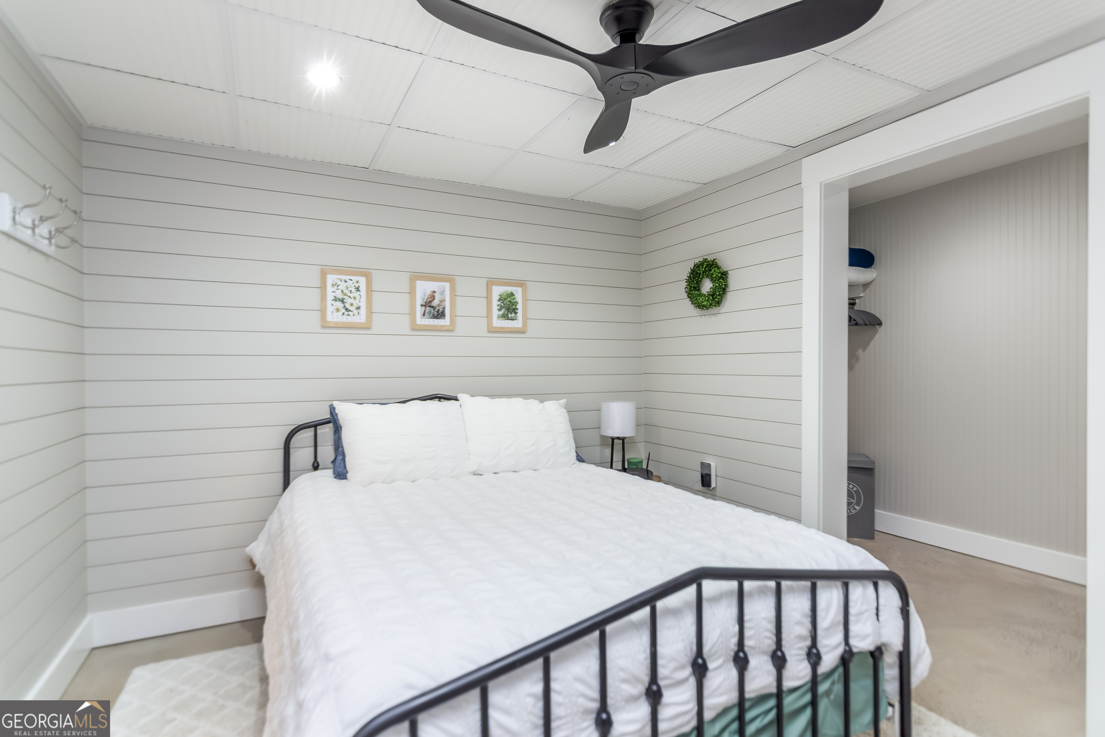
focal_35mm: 16
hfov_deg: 95.0
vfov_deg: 72.1
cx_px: 552
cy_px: 368
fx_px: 506
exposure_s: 1/250
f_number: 3.5
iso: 200
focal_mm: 11
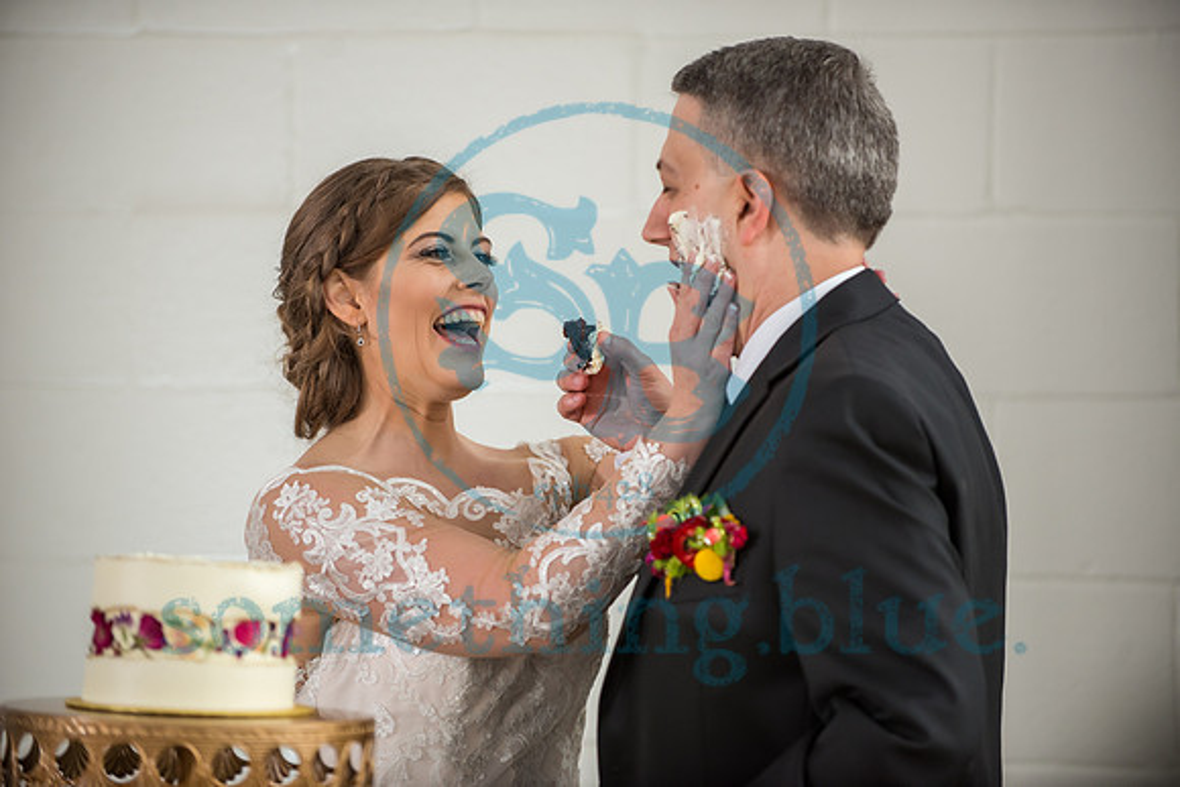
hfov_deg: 12.8
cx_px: 590
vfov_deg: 8.6
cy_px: 394
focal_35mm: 160
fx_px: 5245
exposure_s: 1/200
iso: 800
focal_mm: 160
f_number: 2.8
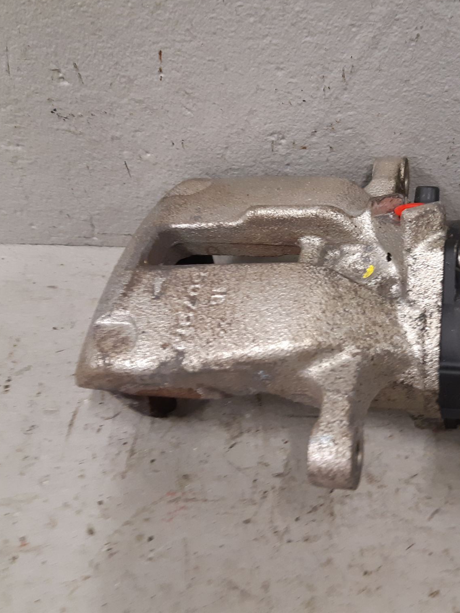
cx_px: 330
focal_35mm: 35
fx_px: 620
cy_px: 304
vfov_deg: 52.6
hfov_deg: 39.9
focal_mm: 3.93
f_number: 1.7
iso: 200
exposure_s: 1/50
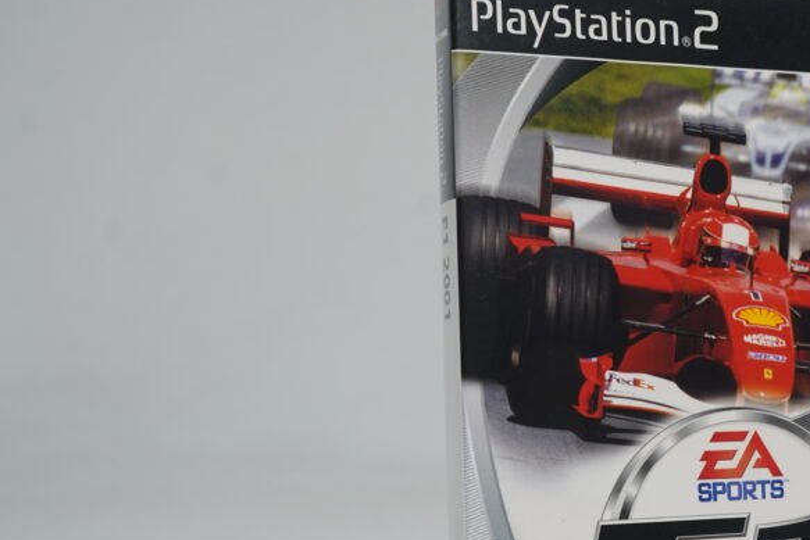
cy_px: 369
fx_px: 1620
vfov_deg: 18.9
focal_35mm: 72
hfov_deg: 27.2
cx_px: 711
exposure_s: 1/40
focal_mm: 35
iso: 250
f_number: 6.3
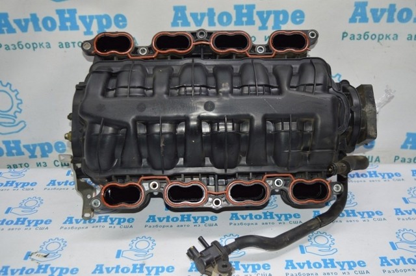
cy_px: 138
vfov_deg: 34.1
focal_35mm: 39
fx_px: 450
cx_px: 208
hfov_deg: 49.6
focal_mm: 26
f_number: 4
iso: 400
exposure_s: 1/100
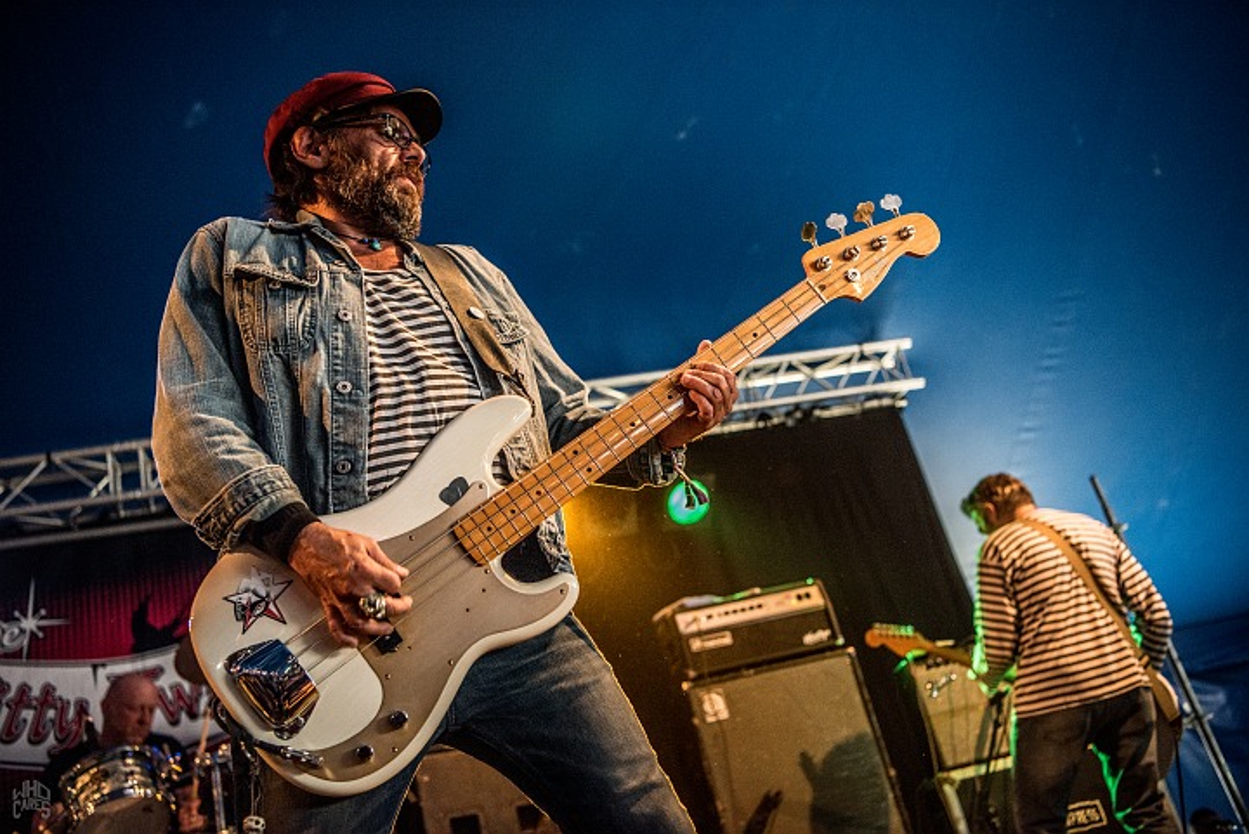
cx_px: 624
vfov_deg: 36.9
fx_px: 1250
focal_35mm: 36
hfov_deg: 53.1
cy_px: 417
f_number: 2.8
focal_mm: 36
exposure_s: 1/200
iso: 1600
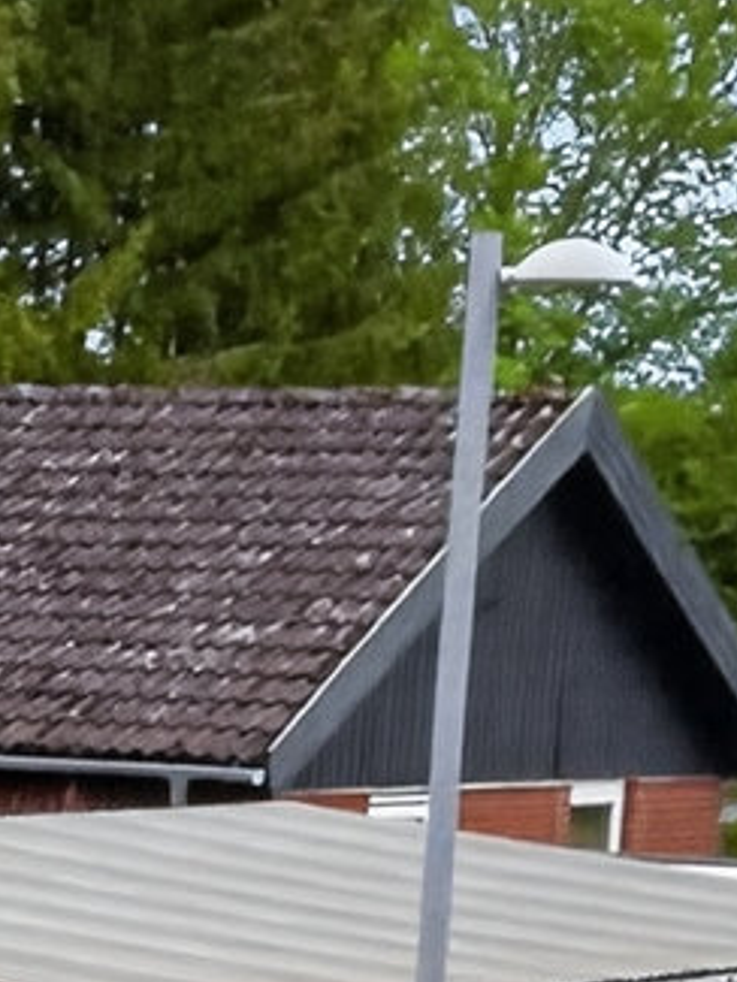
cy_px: 1656
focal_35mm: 197
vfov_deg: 9.6
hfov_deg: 6.9
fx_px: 5589
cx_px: -1359
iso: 1250
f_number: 8
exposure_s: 1/2000
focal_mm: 26
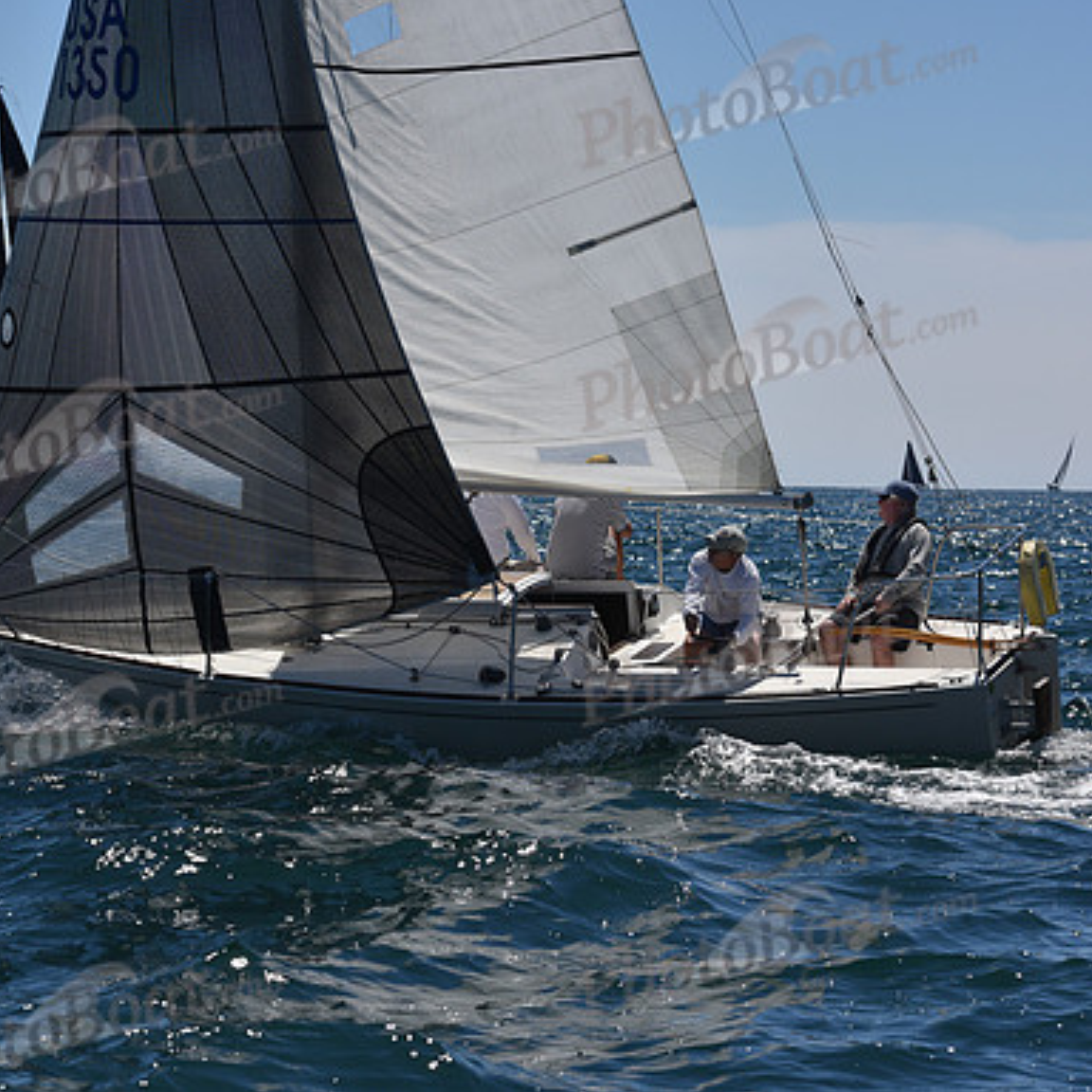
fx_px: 4211
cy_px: 545
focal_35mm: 118
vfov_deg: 14.8
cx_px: 432
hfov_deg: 14.8
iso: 250
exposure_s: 1/800
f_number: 9
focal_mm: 92
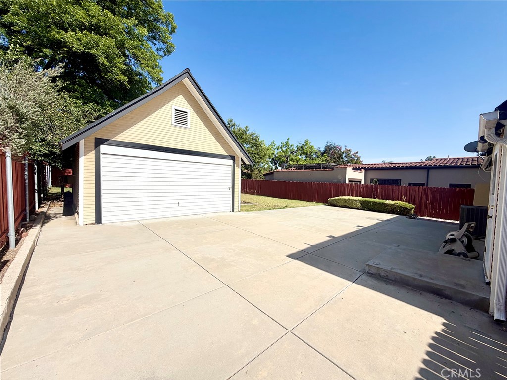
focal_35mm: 14
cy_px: 190
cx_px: 254
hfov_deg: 102.1
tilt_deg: -1.4
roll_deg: -1.3
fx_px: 205
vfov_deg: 85.7
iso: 20
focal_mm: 2.22
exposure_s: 1/1431
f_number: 2.2
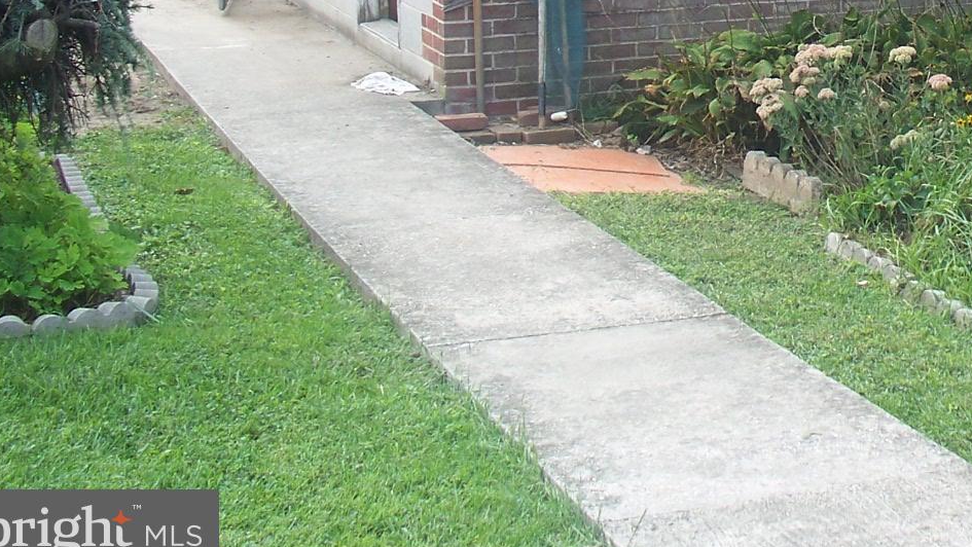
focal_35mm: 85
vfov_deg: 13.6
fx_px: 2191
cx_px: 1015
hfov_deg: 23.7
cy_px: -216
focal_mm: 7.54
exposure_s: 1/400
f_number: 2.8
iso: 80
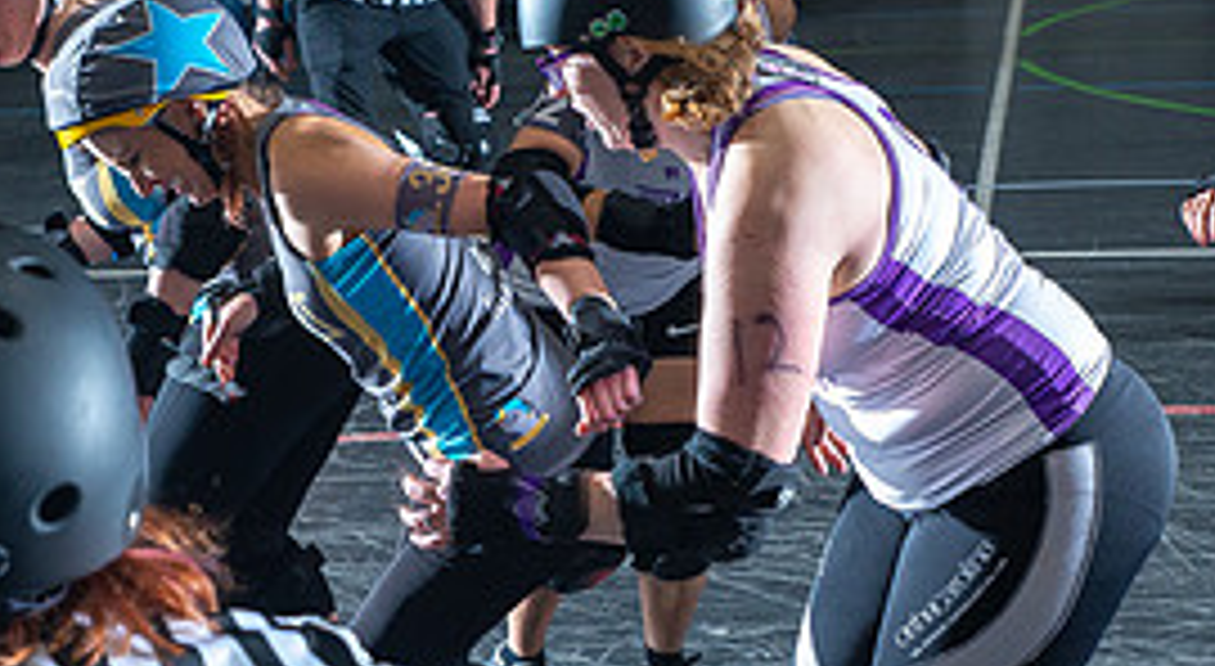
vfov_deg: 10.7
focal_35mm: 111
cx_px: 849
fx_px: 3554
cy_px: 214
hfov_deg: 19.3
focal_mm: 48
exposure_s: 1/160
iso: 800
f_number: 7.1
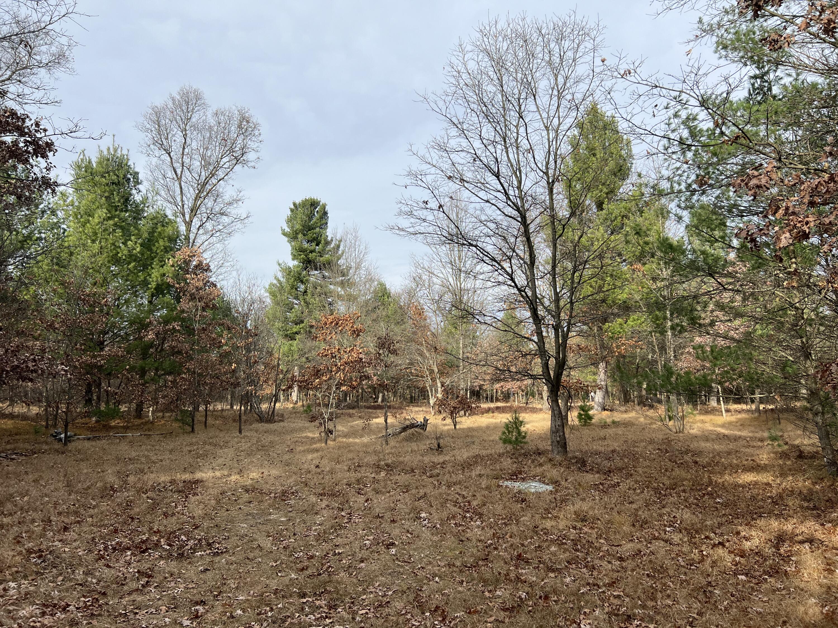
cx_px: 419
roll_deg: +1.0
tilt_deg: +6.3
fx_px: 629
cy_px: 314
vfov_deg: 53.1
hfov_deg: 67.3
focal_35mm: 26
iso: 50
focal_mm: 5.7
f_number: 1.5
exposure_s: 1/2208
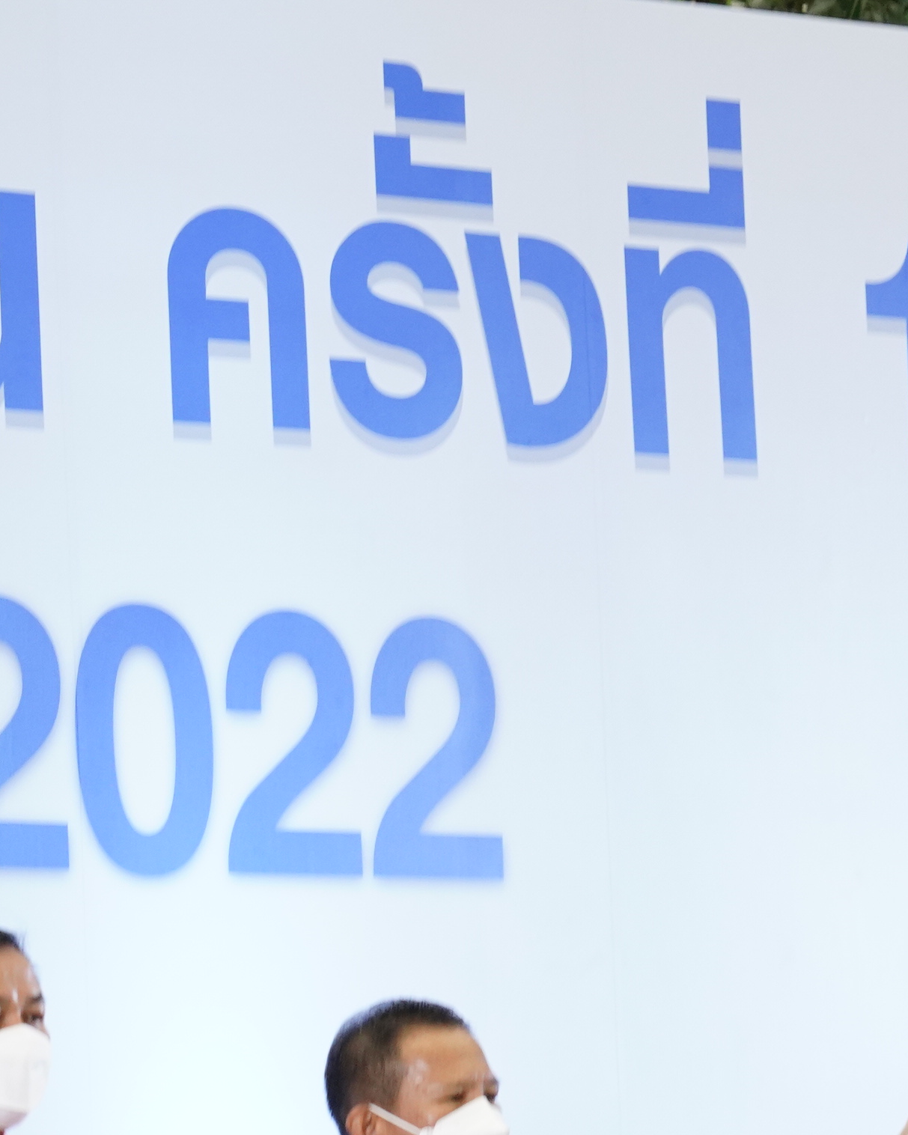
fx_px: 11286
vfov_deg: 5.7
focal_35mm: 336
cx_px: 802
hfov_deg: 4.6
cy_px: 1265
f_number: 7.1
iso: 1600
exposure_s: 1/80
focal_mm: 105
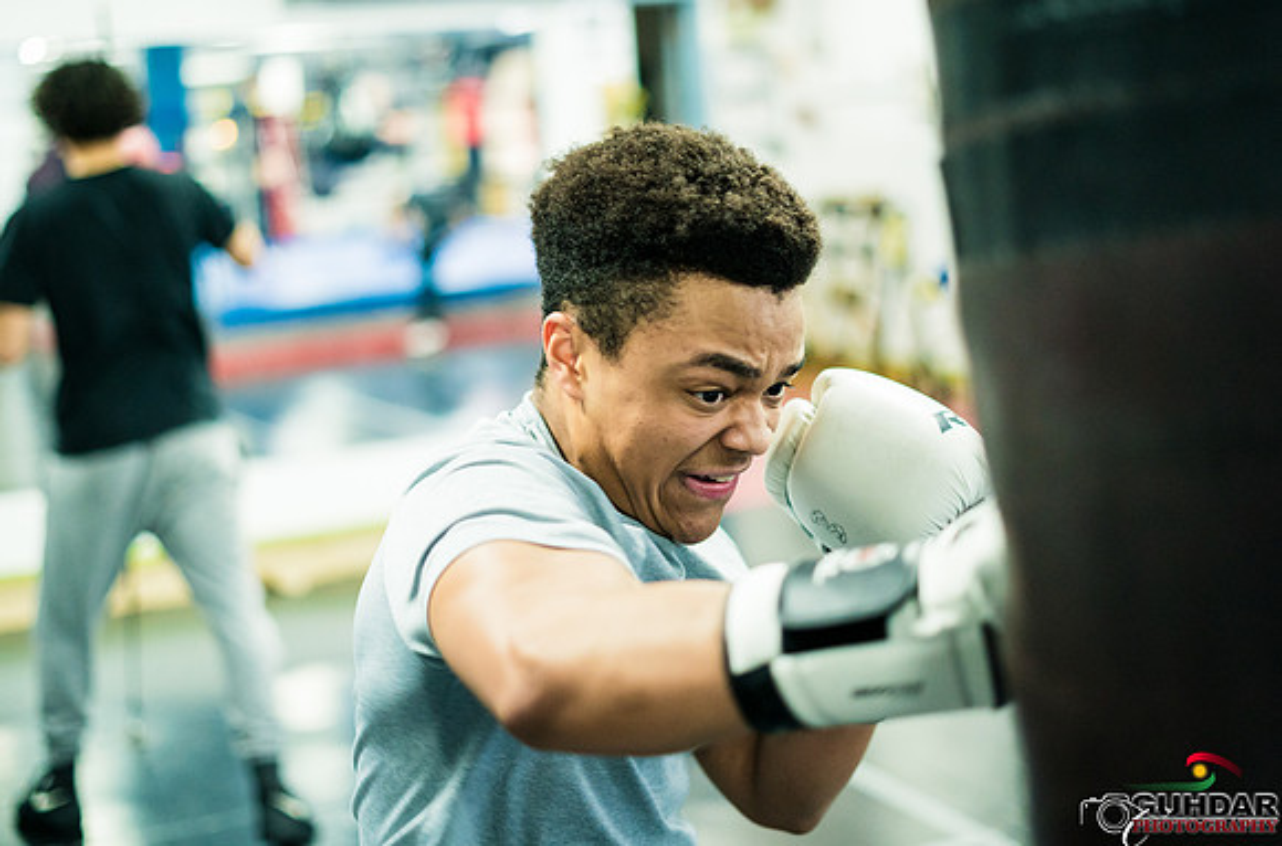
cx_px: 560
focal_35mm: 56
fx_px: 2006
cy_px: 365
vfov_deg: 23.8
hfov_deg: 35.4
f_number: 1.8
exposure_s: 1/320
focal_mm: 50
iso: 2500
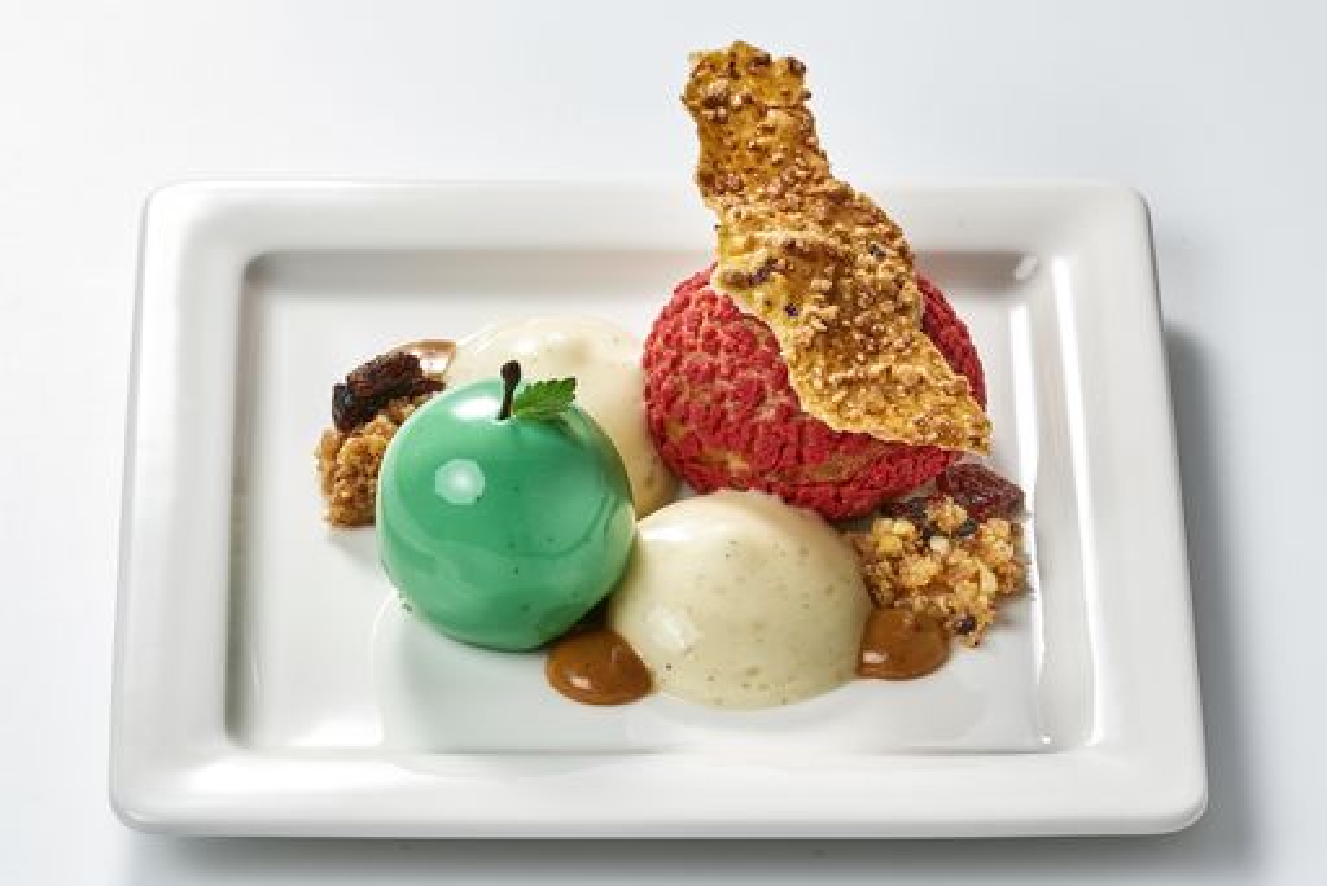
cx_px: 664
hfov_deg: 14.1
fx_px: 5348
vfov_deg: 9.5
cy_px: 443
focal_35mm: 145
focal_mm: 145
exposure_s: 1/160
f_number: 18
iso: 200
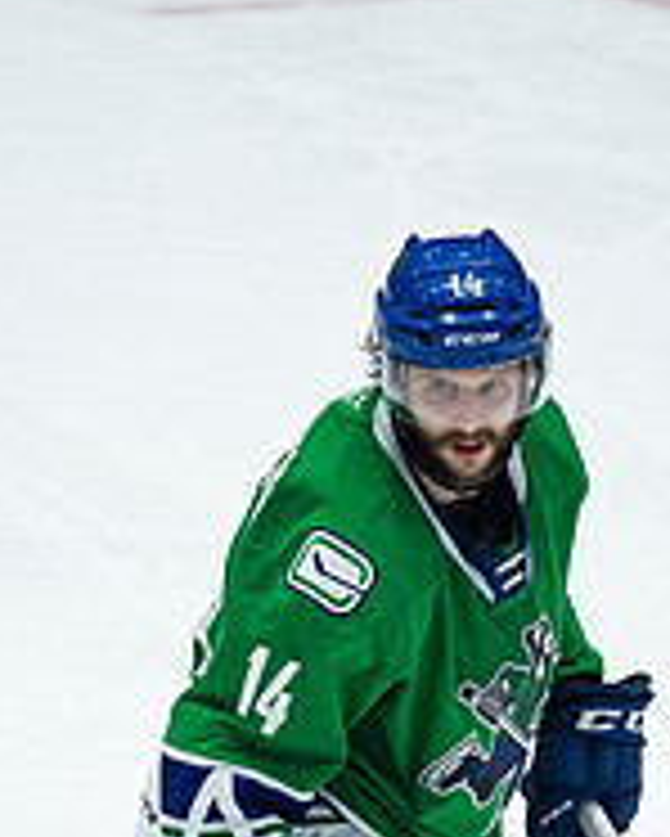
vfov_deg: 0.9
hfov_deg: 0.8
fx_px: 50548
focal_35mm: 2041
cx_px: 339
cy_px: 986
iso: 1600
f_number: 4
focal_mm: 600
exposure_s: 1/1000
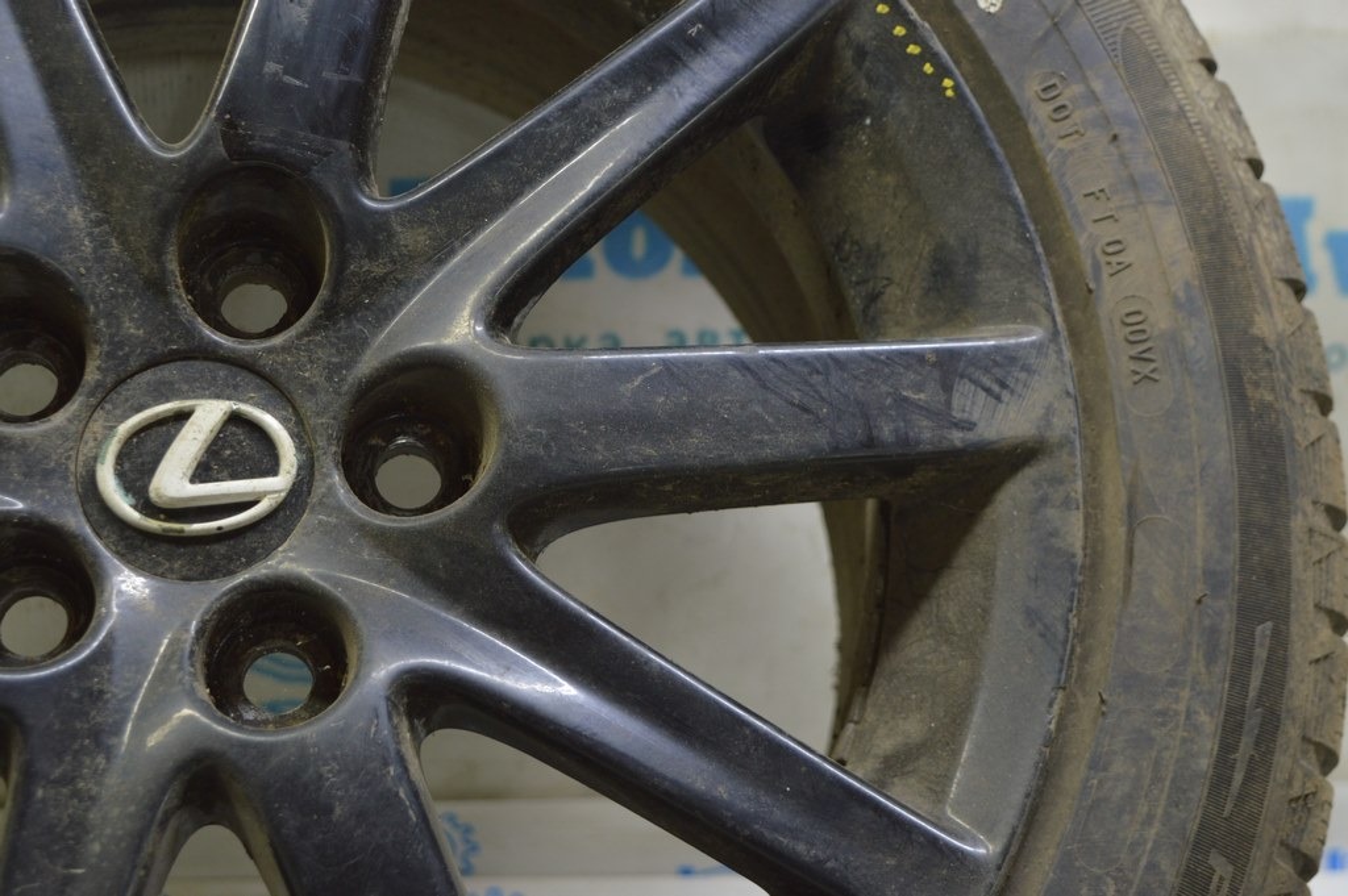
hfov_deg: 33.4
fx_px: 2245
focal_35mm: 60
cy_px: 448
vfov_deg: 22.6
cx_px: 674
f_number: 5.6
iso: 400
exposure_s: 1/20
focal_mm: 40
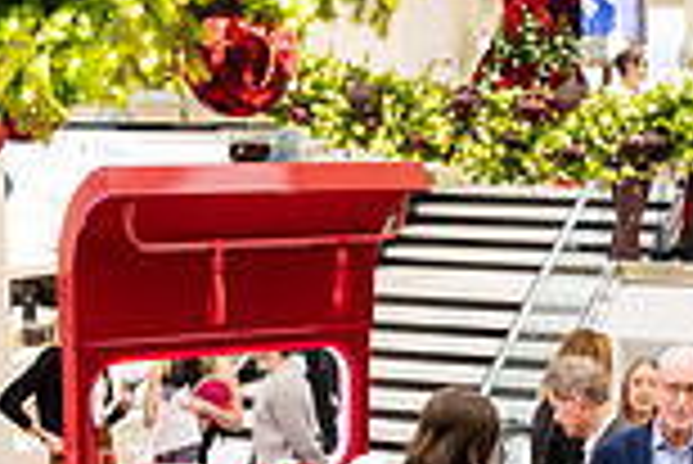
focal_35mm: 93
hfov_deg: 21.9
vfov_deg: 14.3
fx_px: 1792
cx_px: 405
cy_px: 568
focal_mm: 24
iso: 1250
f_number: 3.2
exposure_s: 1/160
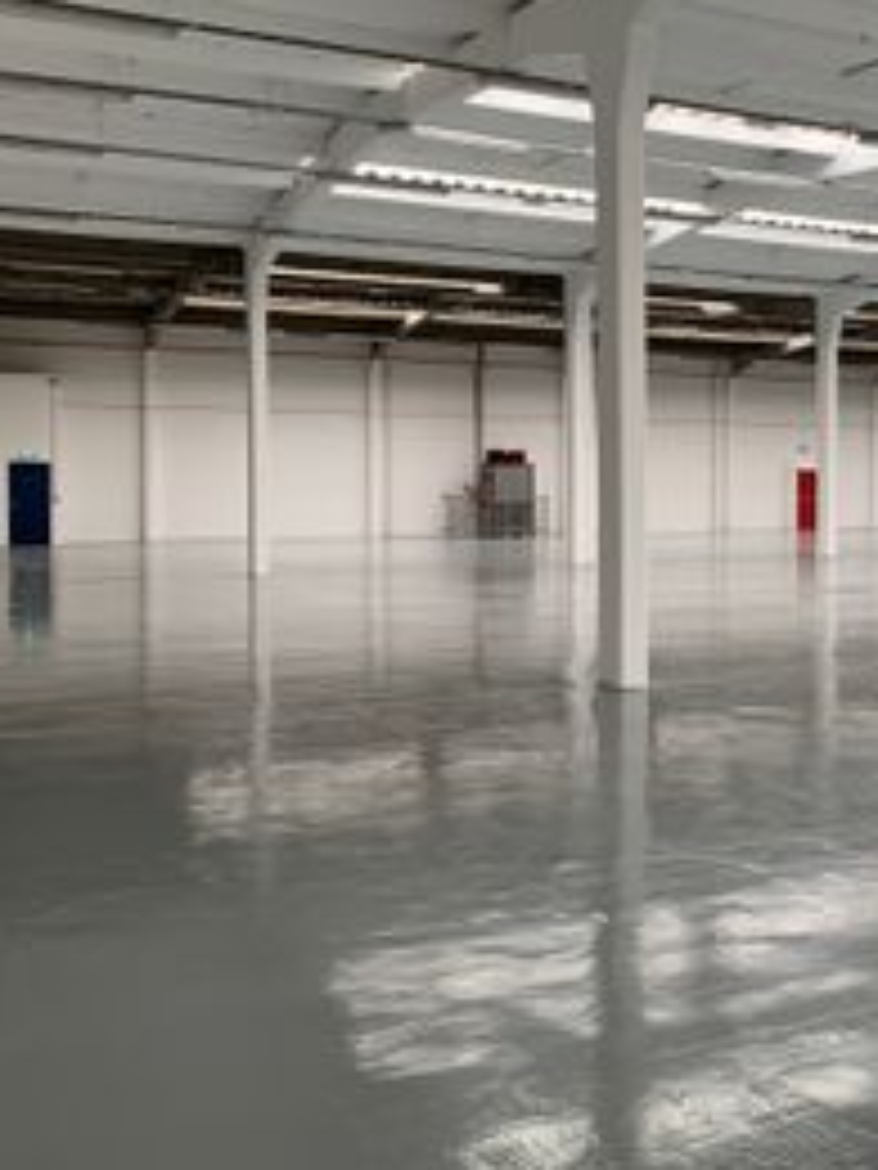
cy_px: 513
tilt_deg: -1.8
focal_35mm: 40
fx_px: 1353
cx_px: 752
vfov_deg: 46.7
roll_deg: +1.0
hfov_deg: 34.4
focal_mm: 4.25
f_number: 1.8
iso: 100
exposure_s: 1/91
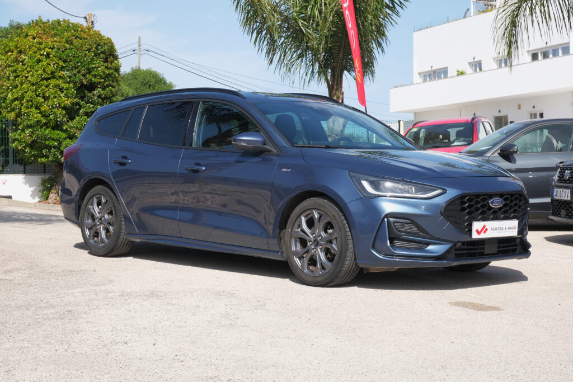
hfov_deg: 29.7
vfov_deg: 20.0
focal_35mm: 68
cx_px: 286
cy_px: 191
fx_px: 1082
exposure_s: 1/180
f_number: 9
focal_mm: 45
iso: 160
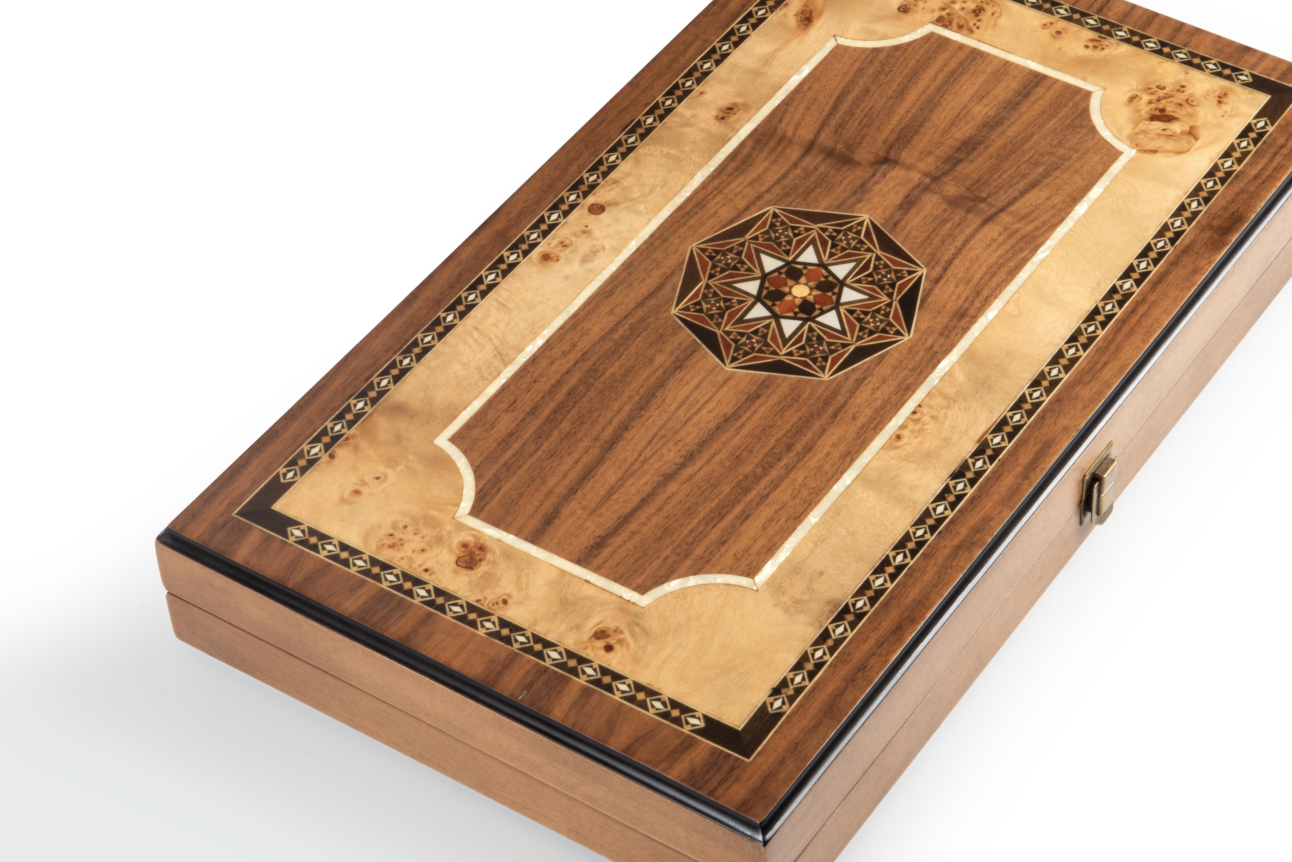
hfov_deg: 21.9
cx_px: 777
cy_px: 419
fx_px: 3338
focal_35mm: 93
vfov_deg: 14.7
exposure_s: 1/250
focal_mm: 70
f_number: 22
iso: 100
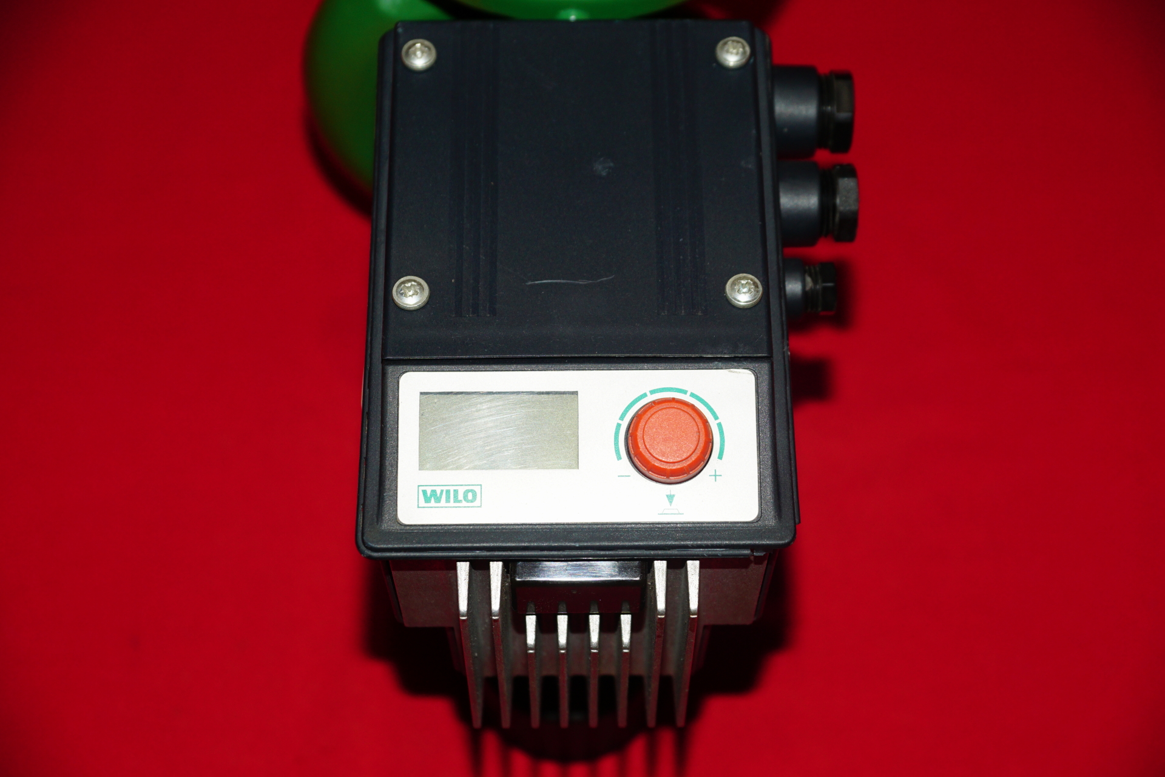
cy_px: 388
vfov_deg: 18.2
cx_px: 582
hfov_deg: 27.0
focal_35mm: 75
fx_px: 2427
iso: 320
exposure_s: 1/60
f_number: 5
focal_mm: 50
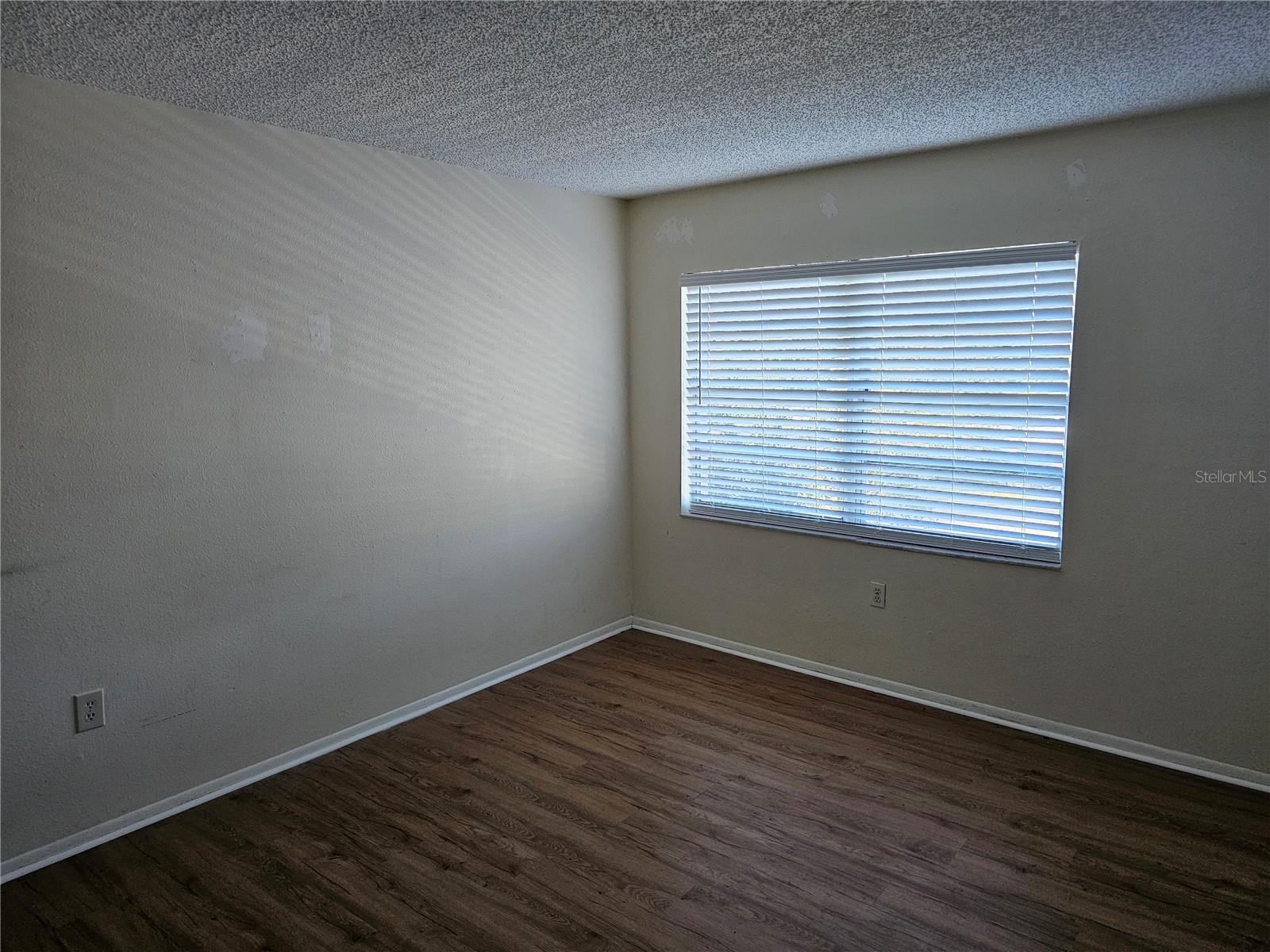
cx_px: 635
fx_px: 844
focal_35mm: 23
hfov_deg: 73.9
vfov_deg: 58.9
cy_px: 476
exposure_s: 1/240
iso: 400
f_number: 1.7
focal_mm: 6.3
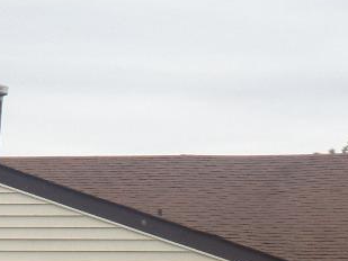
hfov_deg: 7.9
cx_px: -243
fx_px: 2434
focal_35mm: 242
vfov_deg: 6.1
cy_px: 344
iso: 80
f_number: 3.4
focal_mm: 9.2
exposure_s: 1/250
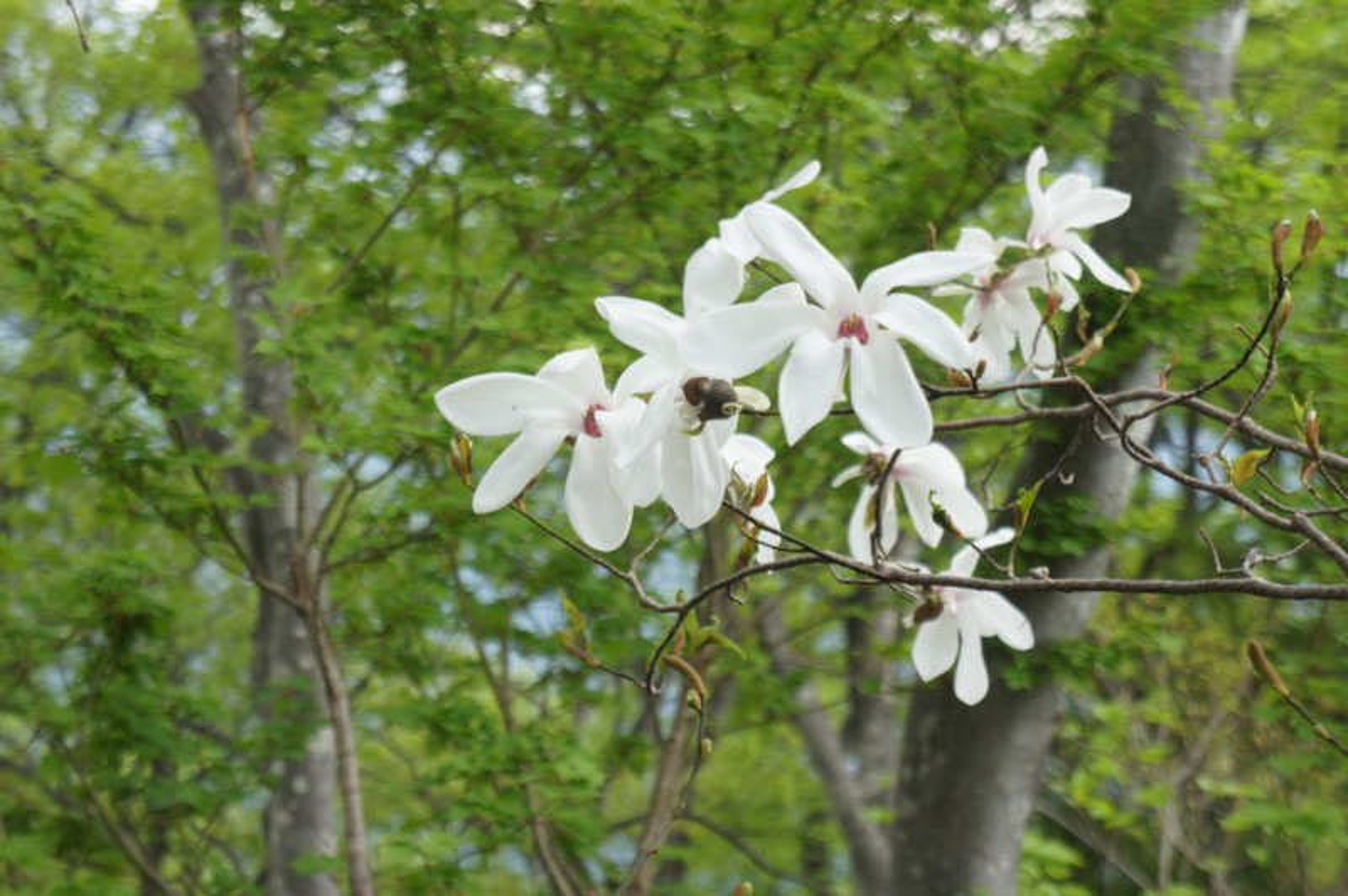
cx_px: 674
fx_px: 3087
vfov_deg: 16.5
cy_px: 448
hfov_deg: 24.6
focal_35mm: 82
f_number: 5.6
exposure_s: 1/100
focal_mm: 55
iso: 200
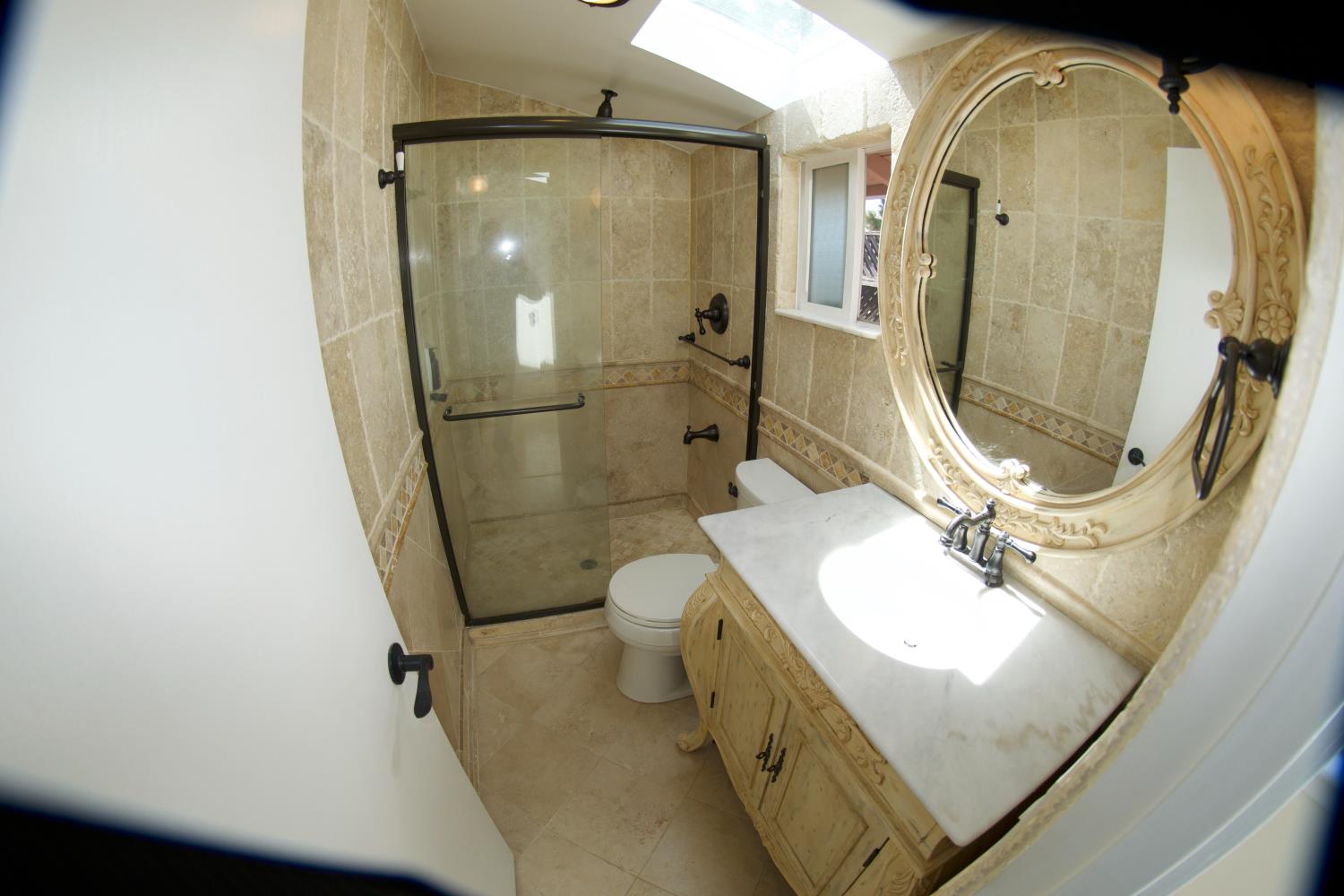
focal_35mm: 12
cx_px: 672
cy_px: 448
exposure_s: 1/125
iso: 140
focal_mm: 8
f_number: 5.6
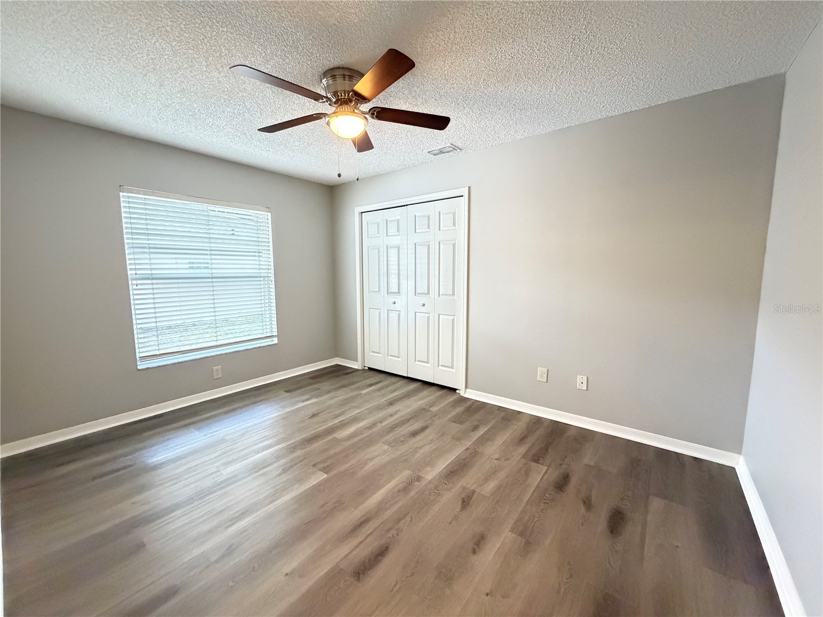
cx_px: 412
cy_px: 308
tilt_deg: -7.1
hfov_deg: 102.1
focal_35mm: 14
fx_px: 333
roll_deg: +0.7
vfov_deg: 85.7
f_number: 2.2
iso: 1000
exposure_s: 1/60
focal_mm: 2.22
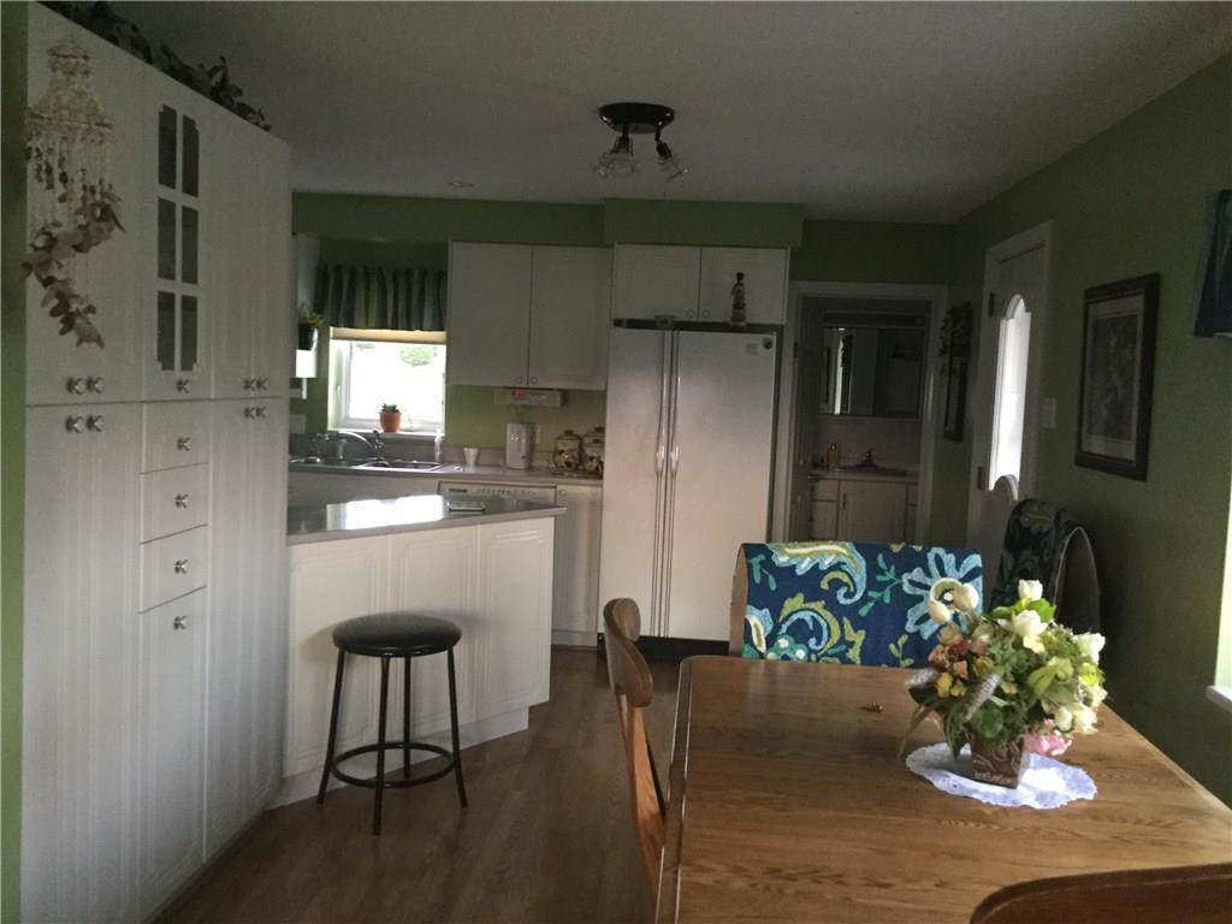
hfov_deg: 58.4
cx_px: 616
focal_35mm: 31
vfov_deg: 45.4
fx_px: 1103
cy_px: 462
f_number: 2.4
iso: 200
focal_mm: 3.3
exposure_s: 1/17
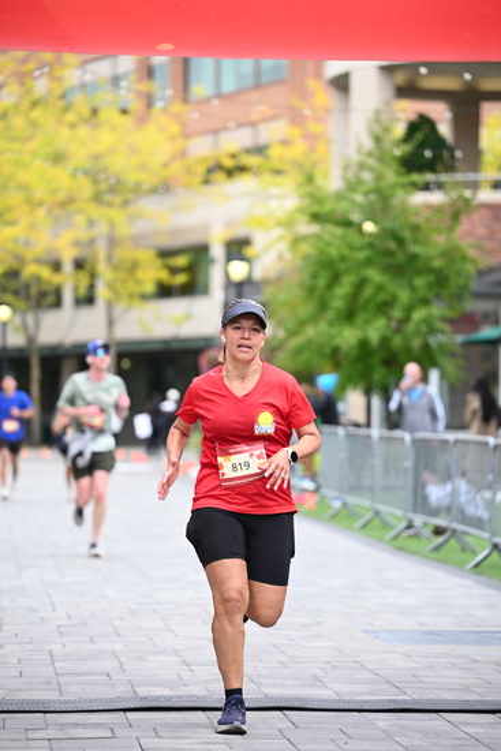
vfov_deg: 17.1
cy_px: 376
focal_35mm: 120
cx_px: 250
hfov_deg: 11.4
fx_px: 2503
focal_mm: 120
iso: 640
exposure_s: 1/1600
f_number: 2.8
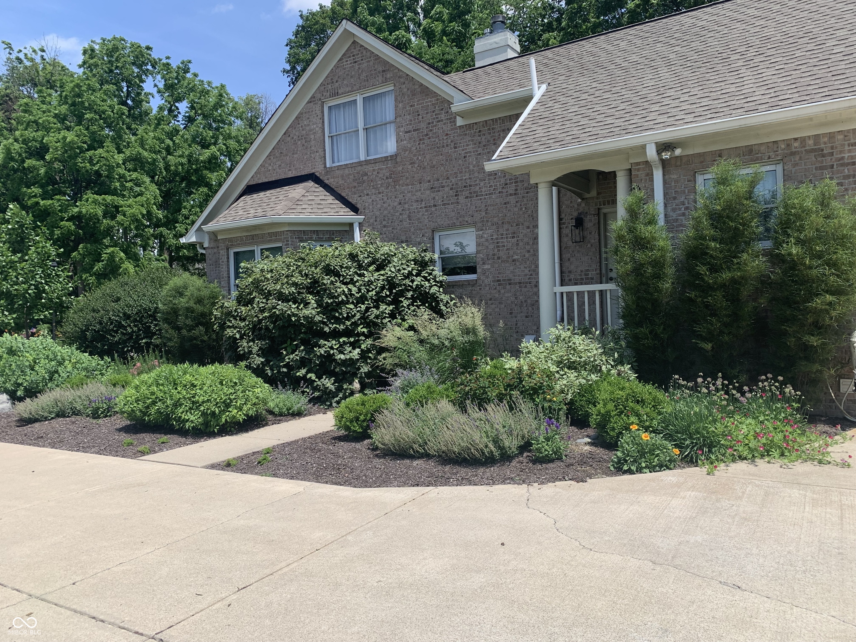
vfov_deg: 53.1
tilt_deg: +2.8
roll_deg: +2.7
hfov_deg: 67.3
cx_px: 428
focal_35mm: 26
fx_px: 643
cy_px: 321
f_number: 1.8
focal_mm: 4.25
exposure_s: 1/2075
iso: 25
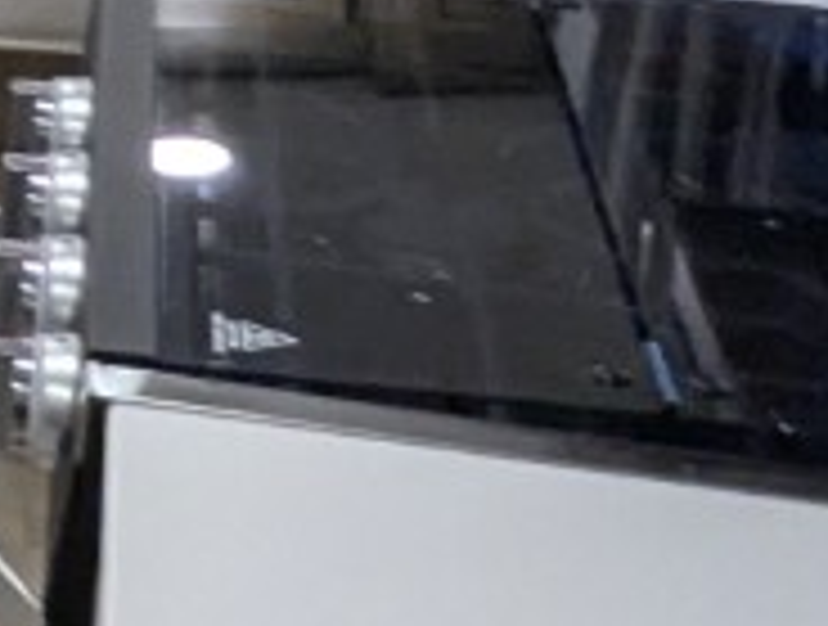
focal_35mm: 121
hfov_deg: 13.7
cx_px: -839
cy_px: -752
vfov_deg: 10.9
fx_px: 2902
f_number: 2.2
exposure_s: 1/108
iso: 290
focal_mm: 2.35
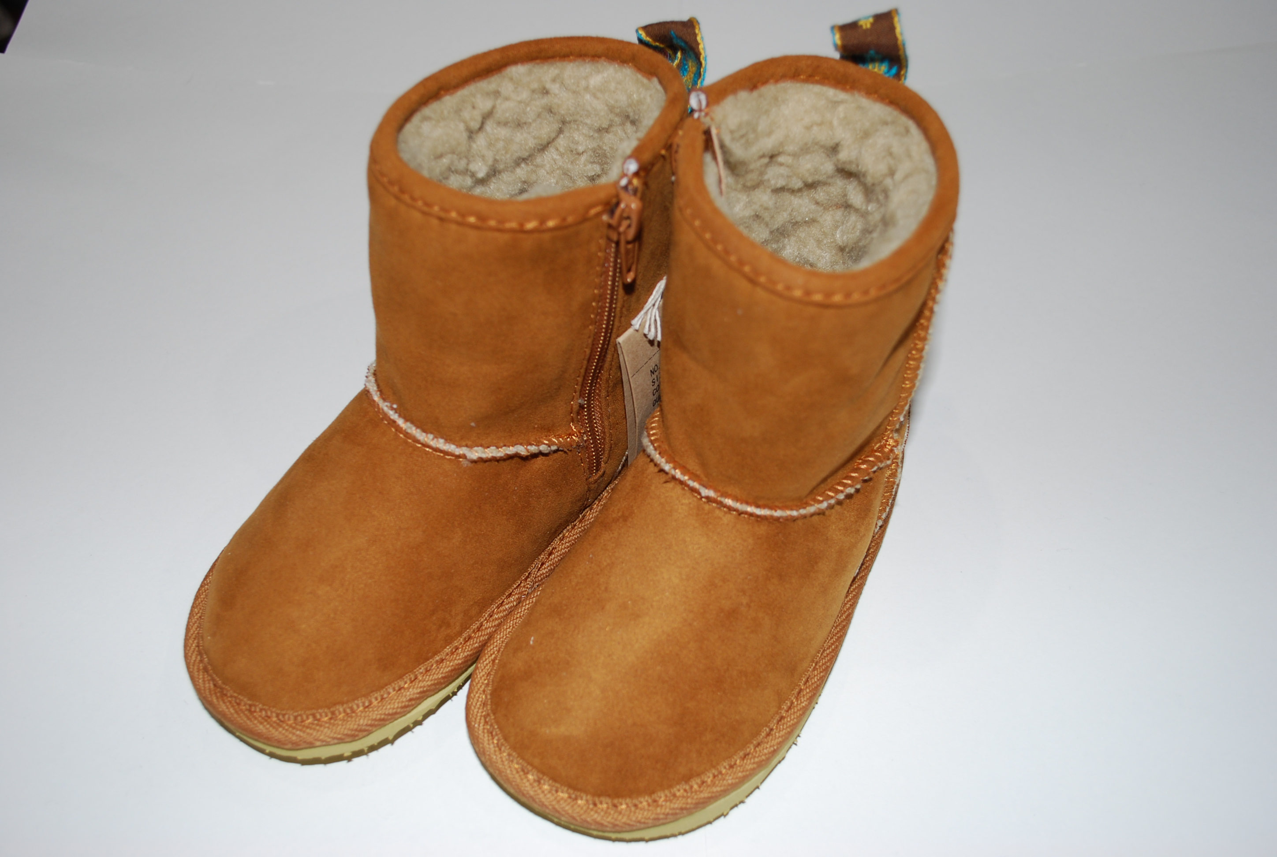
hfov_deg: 53.0
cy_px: 428
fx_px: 1280
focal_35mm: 36
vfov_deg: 37.0
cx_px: 638
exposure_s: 1/60
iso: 200
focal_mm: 24
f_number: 4.2
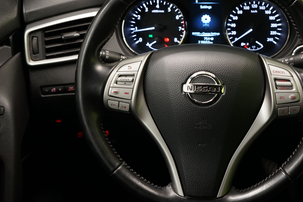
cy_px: 75
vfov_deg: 25.9
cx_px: 203
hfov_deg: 37.8
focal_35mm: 52
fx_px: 438
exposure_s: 1/25
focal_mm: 38
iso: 1250
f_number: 5.6
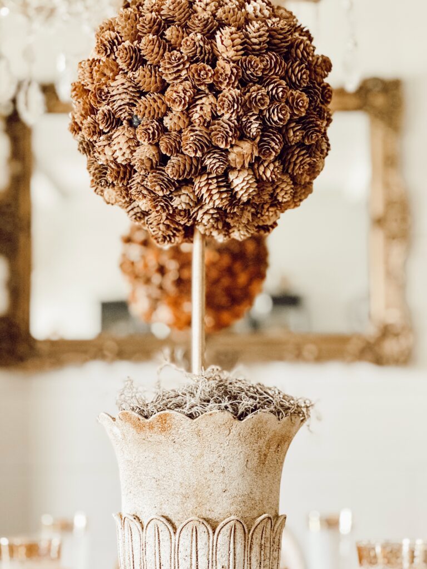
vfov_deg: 25.3
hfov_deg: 19.1
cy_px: 284
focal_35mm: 77
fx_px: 1266
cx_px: 214
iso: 320
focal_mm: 9
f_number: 2.8
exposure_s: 1/40
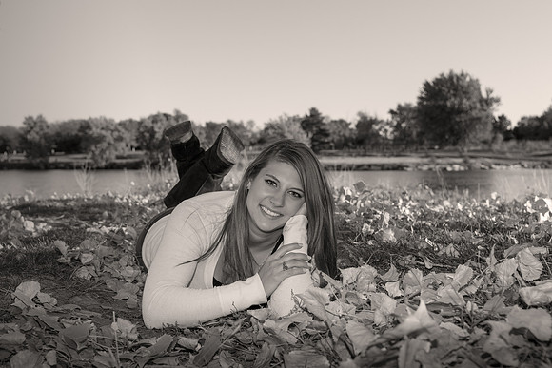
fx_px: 690
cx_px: 276
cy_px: 184
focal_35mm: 45
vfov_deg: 29.9
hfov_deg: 43.6
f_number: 5.6
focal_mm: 45
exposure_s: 1/250
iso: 100
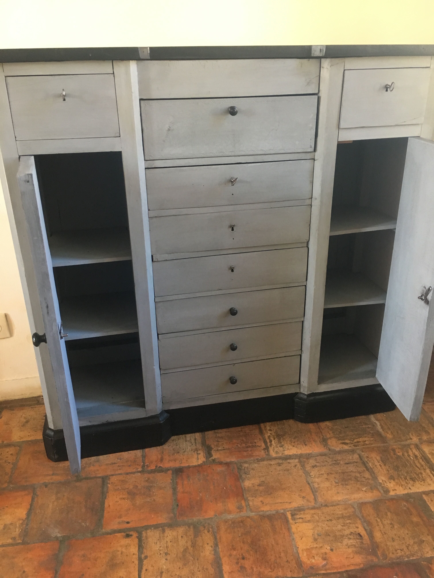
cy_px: 289
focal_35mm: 29
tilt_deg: -21.9
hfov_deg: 48.2
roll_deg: +0.6
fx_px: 485
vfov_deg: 61.7
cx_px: 217
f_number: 2.2
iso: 200
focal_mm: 4.15
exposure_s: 1/33
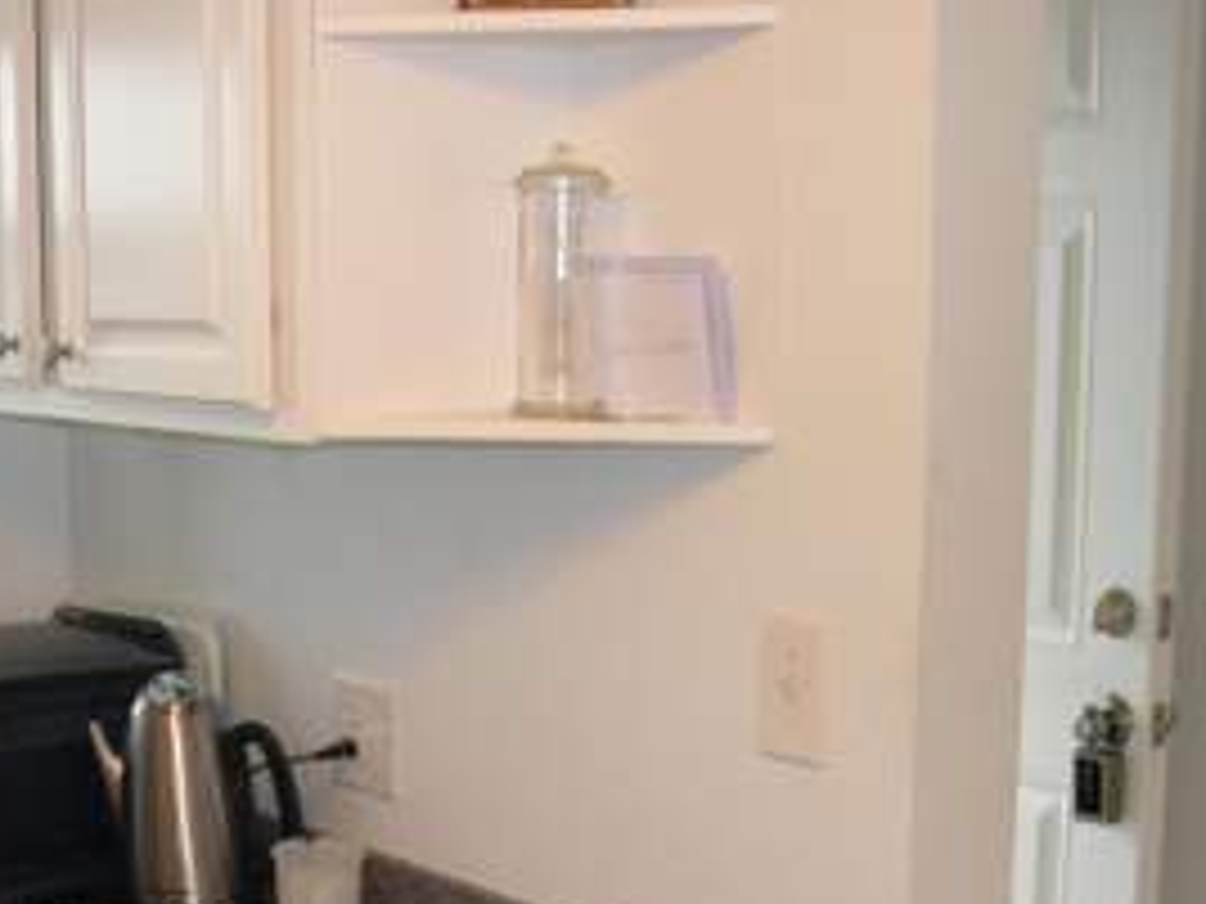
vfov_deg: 21.3
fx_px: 2369
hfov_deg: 27.9
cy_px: 769
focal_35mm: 68
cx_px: 234
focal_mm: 8
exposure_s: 1/34
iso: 100
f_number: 2.8
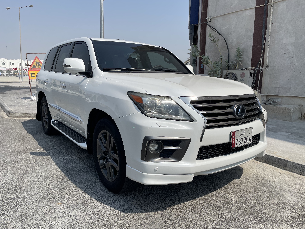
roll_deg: -2.2
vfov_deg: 53.1
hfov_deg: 67.3
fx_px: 229
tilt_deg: -8.8
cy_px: 114
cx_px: 152
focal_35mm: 26
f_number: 1.6
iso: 32
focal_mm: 4.2
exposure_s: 1/6897
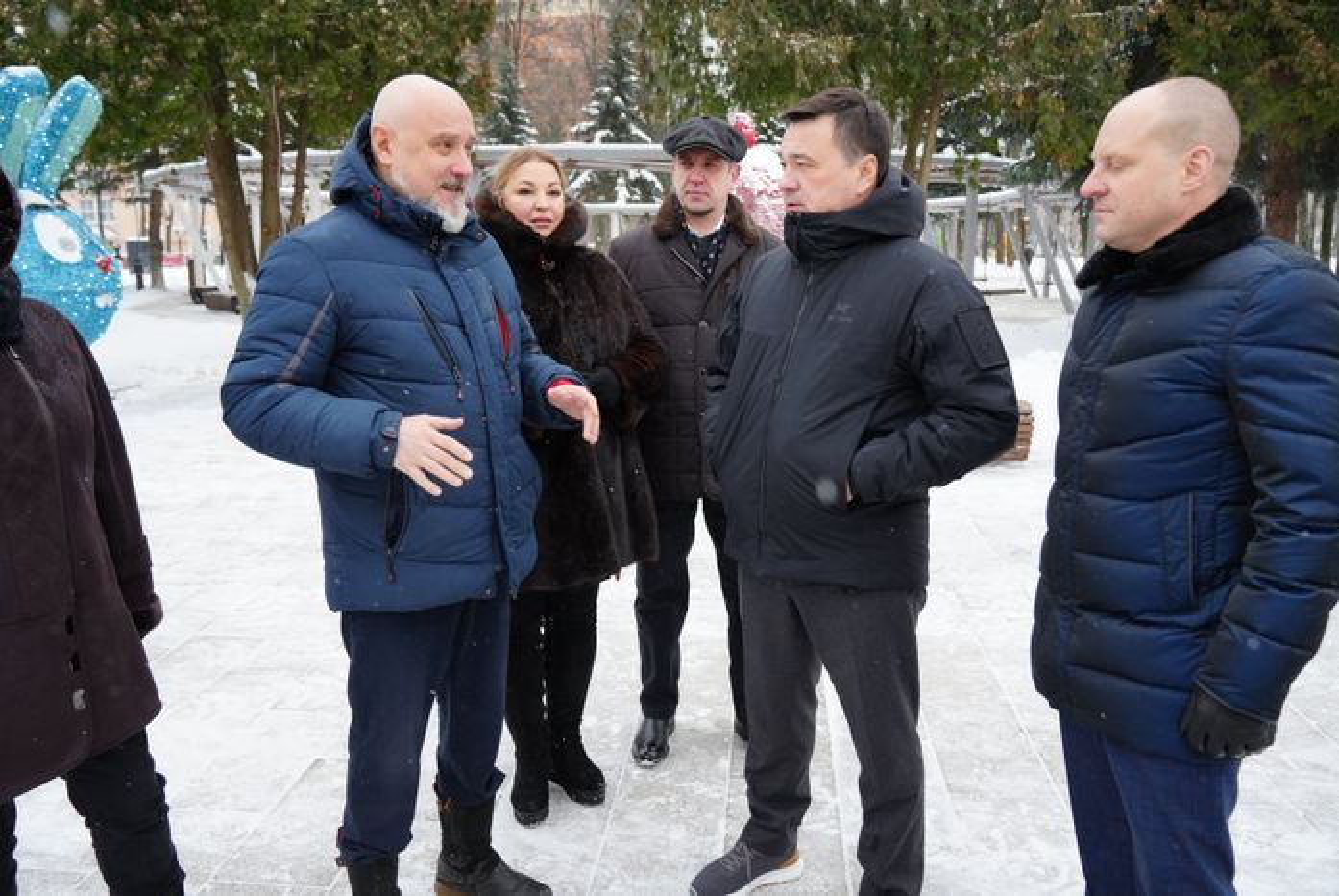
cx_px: 670
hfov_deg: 65.4
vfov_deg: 46.5
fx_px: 1042
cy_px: 448
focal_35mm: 28
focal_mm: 28
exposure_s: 1/400
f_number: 4.5
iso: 2000
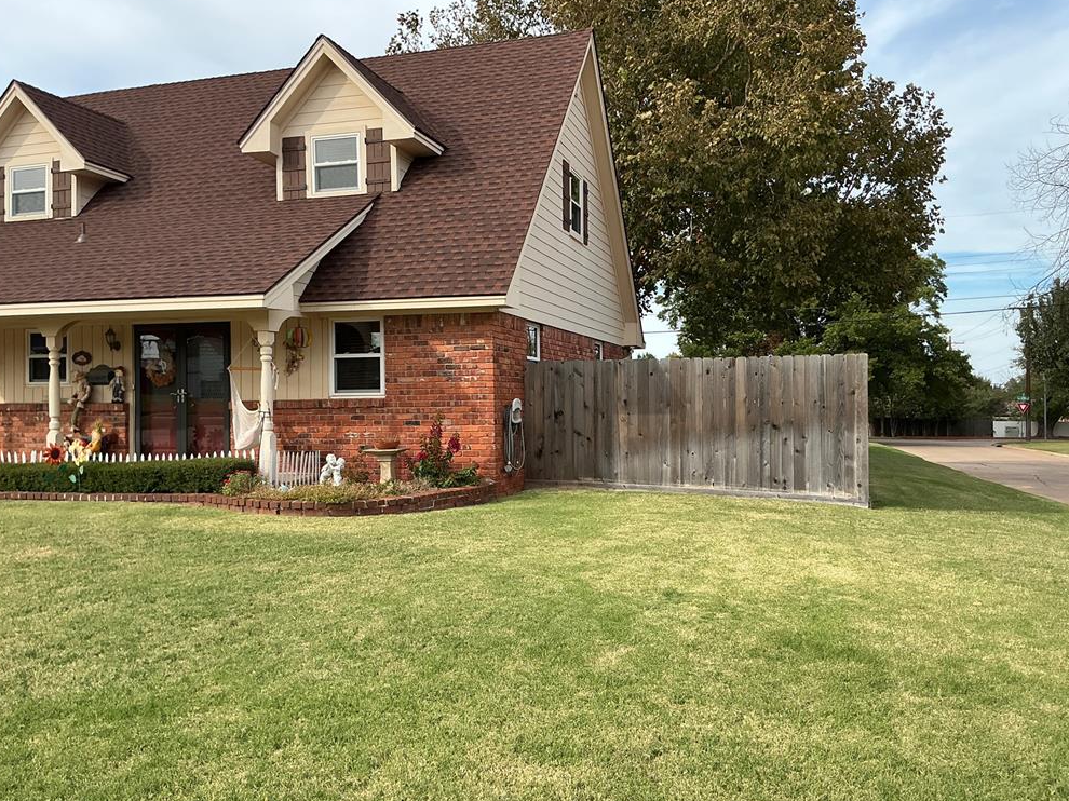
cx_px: 524
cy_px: 398
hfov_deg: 60.0
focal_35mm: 30
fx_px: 926
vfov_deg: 46.8
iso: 25
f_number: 1.8
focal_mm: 3
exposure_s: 1/749
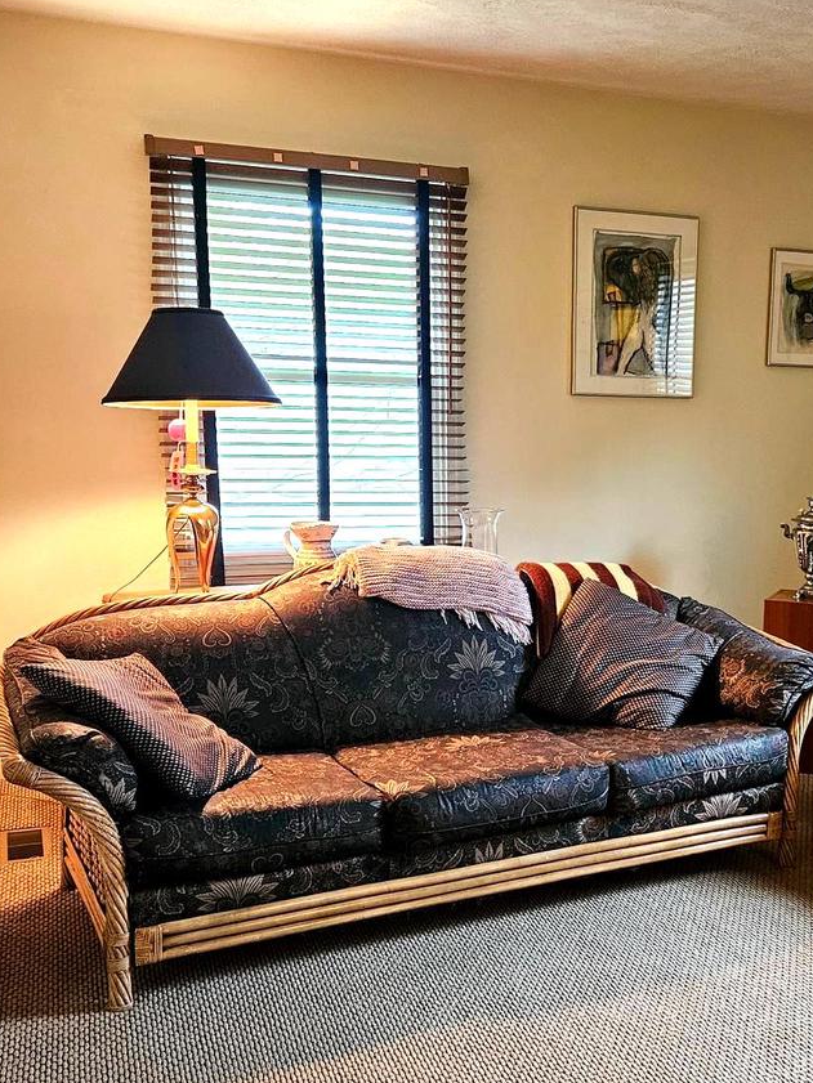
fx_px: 1315
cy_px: 626
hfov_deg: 33.1
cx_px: 684
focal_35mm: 42
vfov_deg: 44.6
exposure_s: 1/120
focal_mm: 5.4
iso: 1000
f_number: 1.8
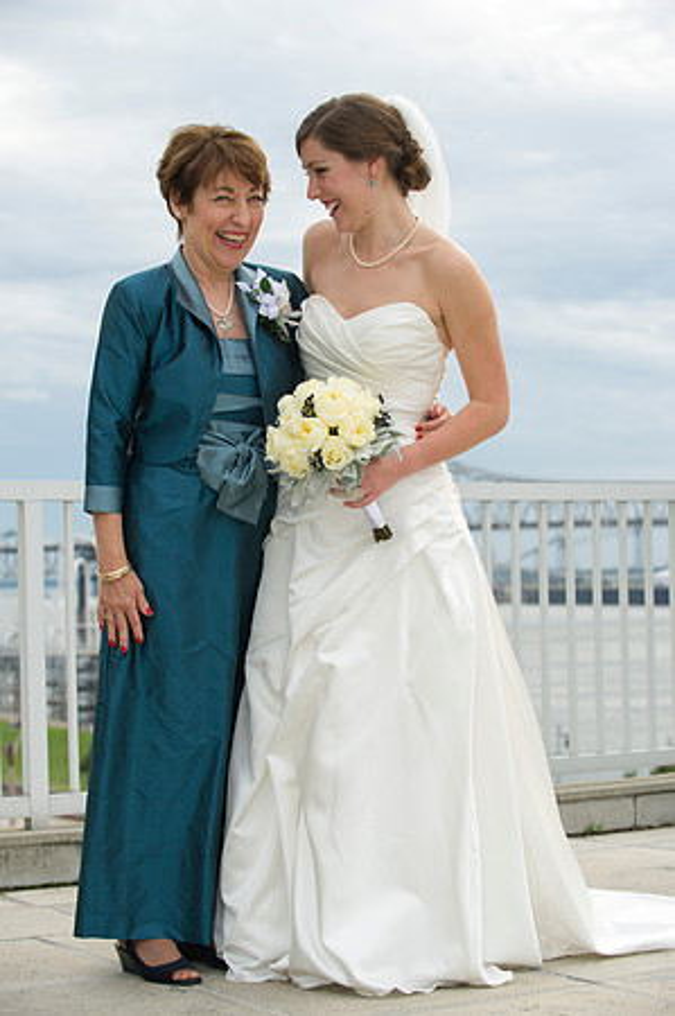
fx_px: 2199
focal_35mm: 78
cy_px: 508
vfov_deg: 26.0
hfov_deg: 17.5
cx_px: 338
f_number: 4.5
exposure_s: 1/200
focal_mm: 78
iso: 200
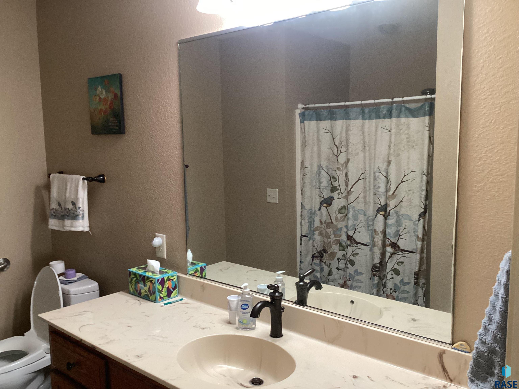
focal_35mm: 31
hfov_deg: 58.4
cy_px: 194
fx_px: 465
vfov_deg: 45.4
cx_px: 260
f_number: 2.4
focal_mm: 3.3
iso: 320
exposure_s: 1/60
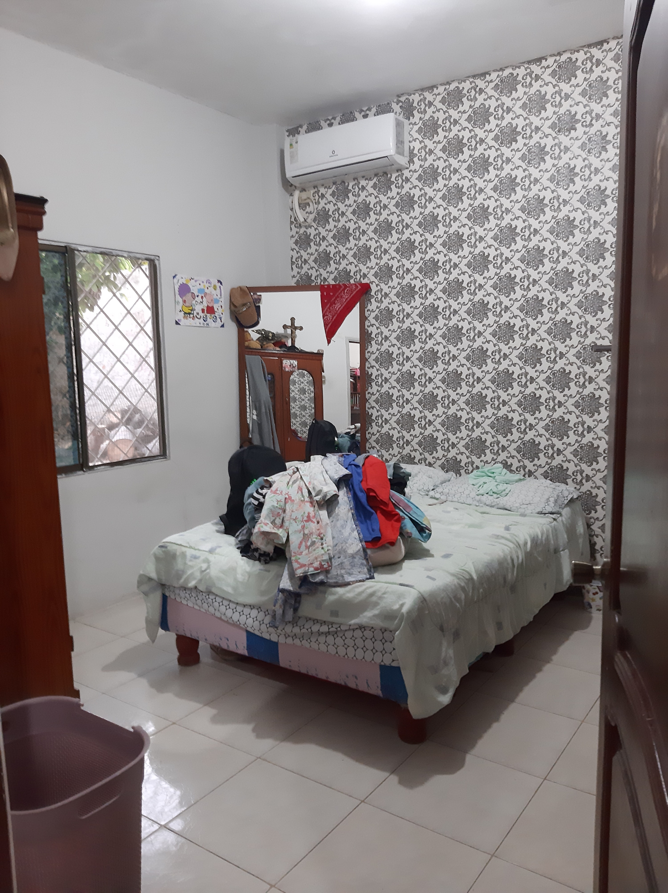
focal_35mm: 27
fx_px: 695
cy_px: 446
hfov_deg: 51.3
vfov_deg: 65.4
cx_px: 334
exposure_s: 1/30
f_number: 1.7
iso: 400
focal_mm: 3.93
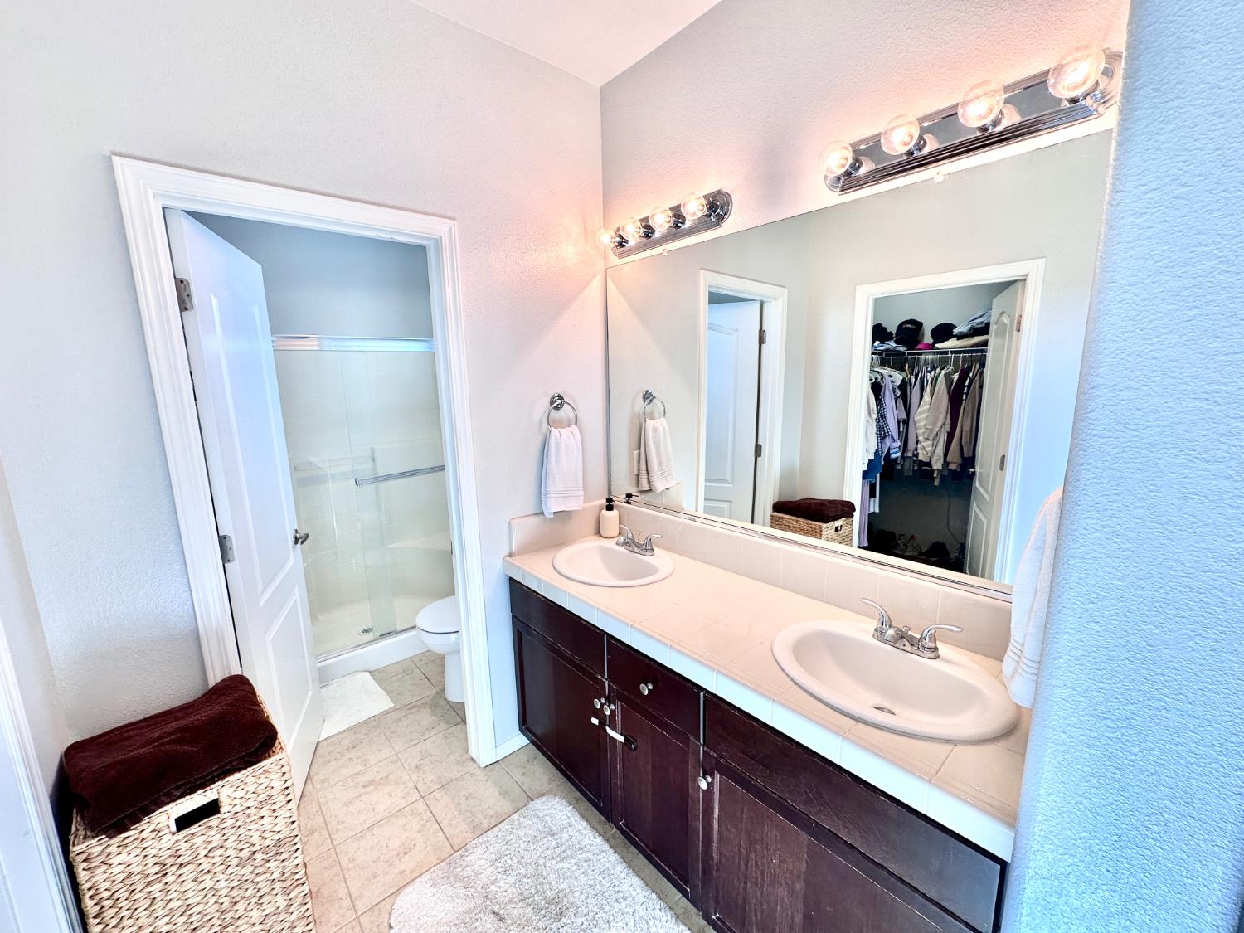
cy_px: 466
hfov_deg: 102.1
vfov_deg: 85.7
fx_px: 503
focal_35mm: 14
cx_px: 622
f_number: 2.2
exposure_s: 1/120
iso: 64
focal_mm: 2.22
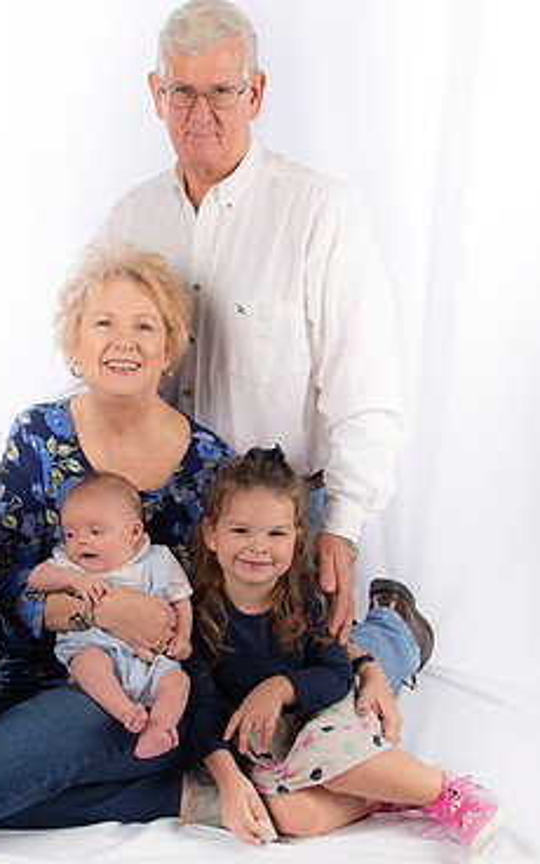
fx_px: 1342
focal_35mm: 57
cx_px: 176
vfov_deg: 35.7
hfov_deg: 22.6
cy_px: 443
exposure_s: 1/200
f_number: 5.6
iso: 100
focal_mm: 30
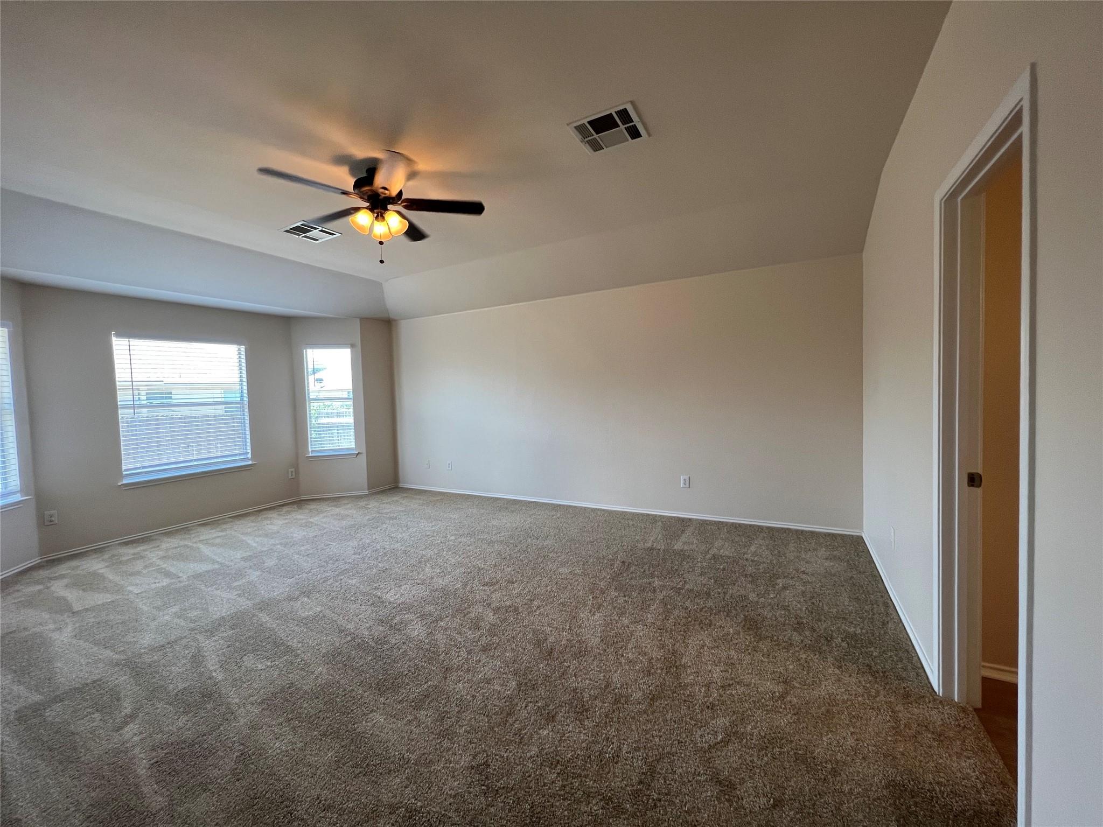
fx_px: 414
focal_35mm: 13
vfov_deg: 89.9
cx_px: 552
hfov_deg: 106.2
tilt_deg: -3.1
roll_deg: +1.6
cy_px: 414
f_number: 1.8
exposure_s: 1/120
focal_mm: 1.57
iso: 125
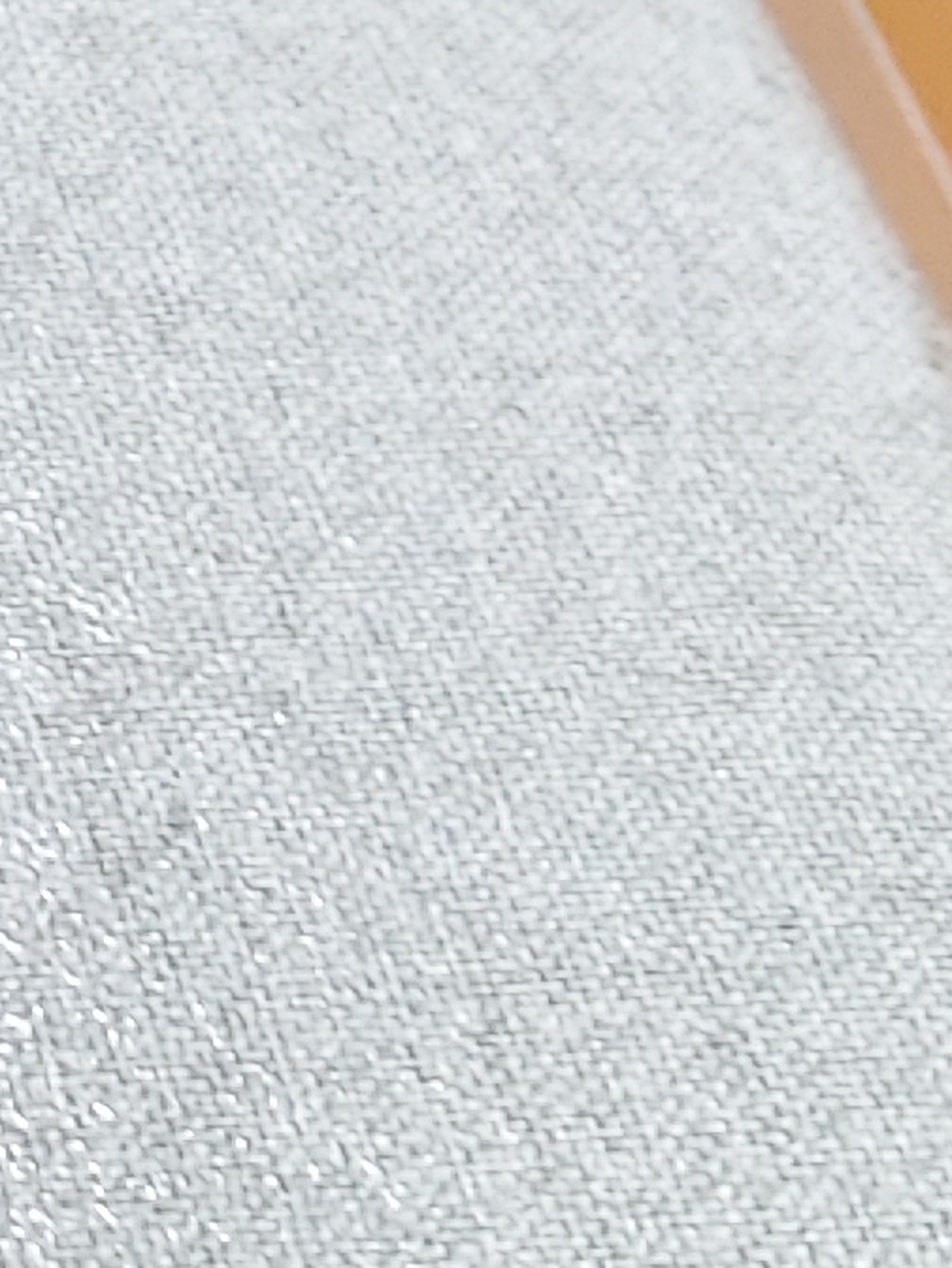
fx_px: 5132
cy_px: -771
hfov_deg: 9.8
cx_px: -978
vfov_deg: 13.1
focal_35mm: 140
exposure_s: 1/287
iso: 999
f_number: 1.88
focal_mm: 5.56
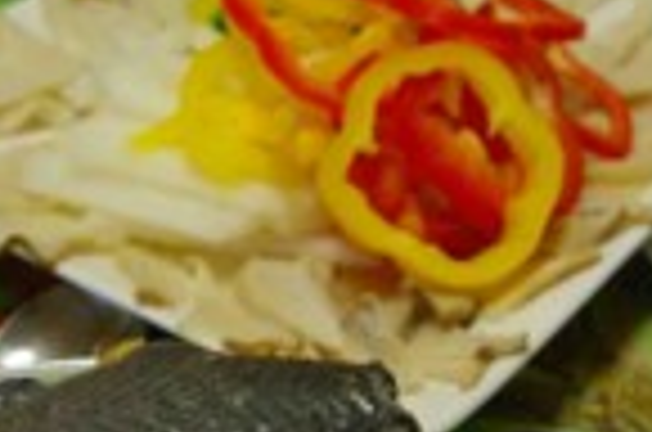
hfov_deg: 24.2
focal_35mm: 84
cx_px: 279
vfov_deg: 16.1
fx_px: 1518
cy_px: 322
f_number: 4
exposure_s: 1/45
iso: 800
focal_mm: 18
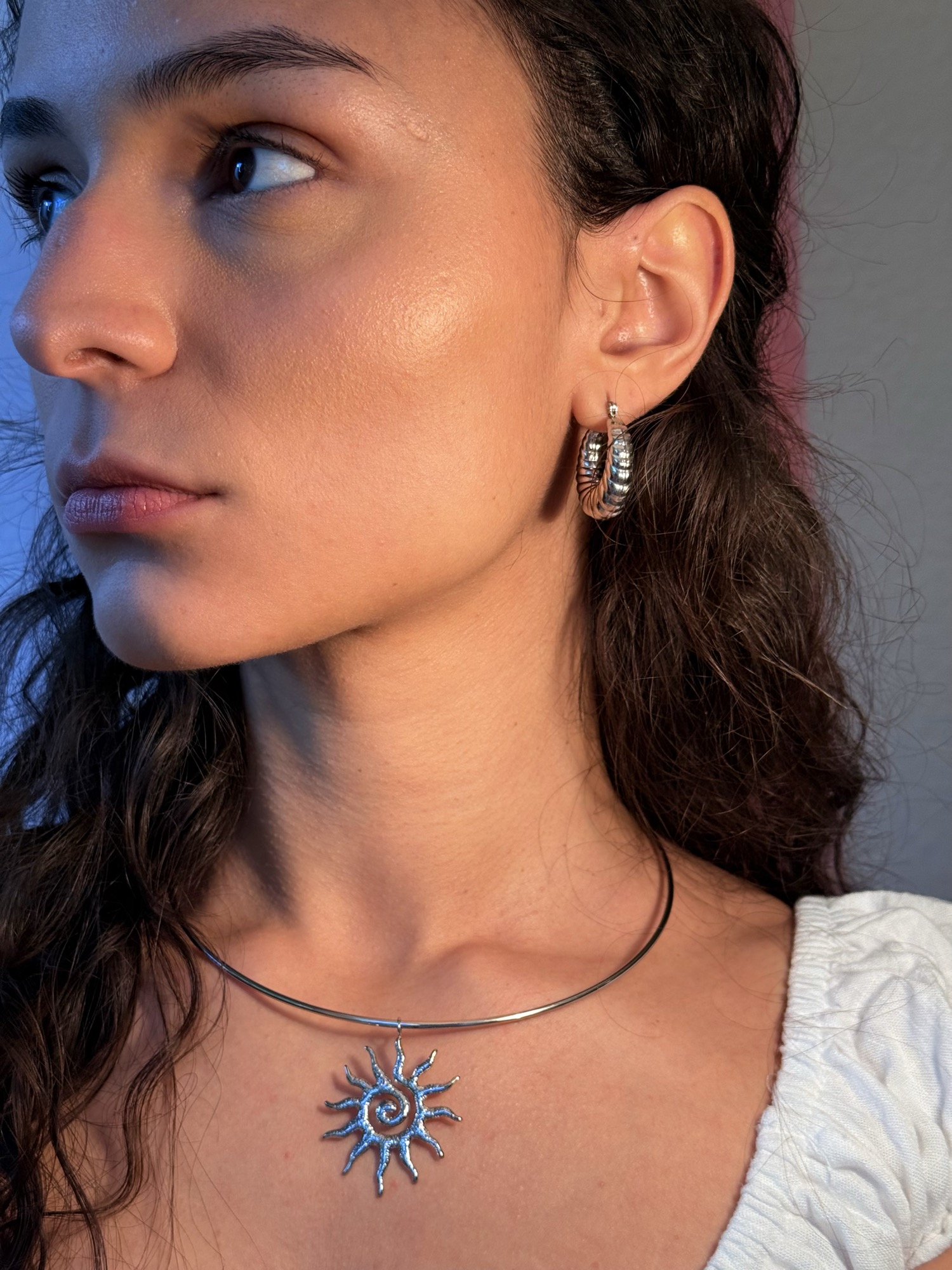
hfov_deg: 30.3
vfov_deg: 39.7
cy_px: 635
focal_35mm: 48
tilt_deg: -0.5
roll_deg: -1.7
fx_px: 1760
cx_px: 476
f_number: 1.78
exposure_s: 1/293
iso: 64
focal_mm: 6.76
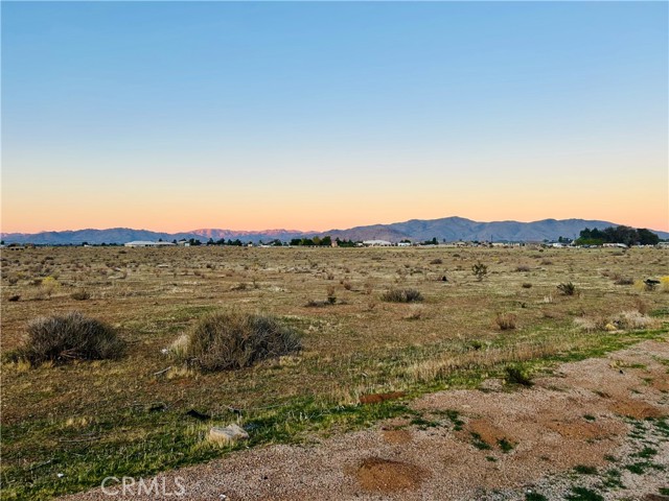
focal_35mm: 26
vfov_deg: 53.1
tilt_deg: +0.6
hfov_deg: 67.3
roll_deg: -0.1
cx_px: 334
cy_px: 250
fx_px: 502
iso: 50
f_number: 1.5
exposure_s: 1/502
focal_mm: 5.7
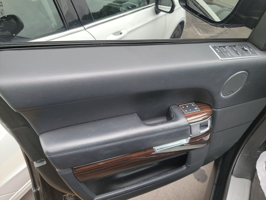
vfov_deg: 56.8
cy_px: 100
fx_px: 184
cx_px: 133
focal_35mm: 24
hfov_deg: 71.6
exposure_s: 1/59
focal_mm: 6.7
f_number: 1.8
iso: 210
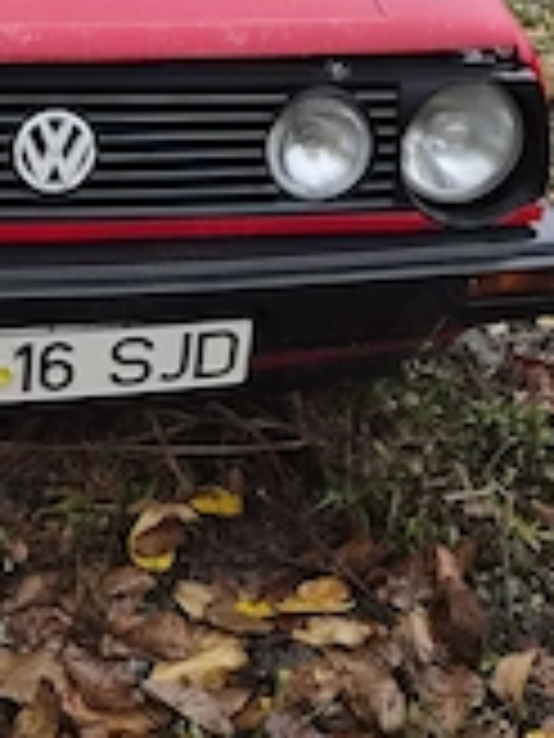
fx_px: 1195
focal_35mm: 56
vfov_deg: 31.1
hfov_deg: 25.4
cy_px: -45
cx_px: 72
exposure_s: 1/100
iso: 200
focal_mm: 5.4
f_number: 1.8
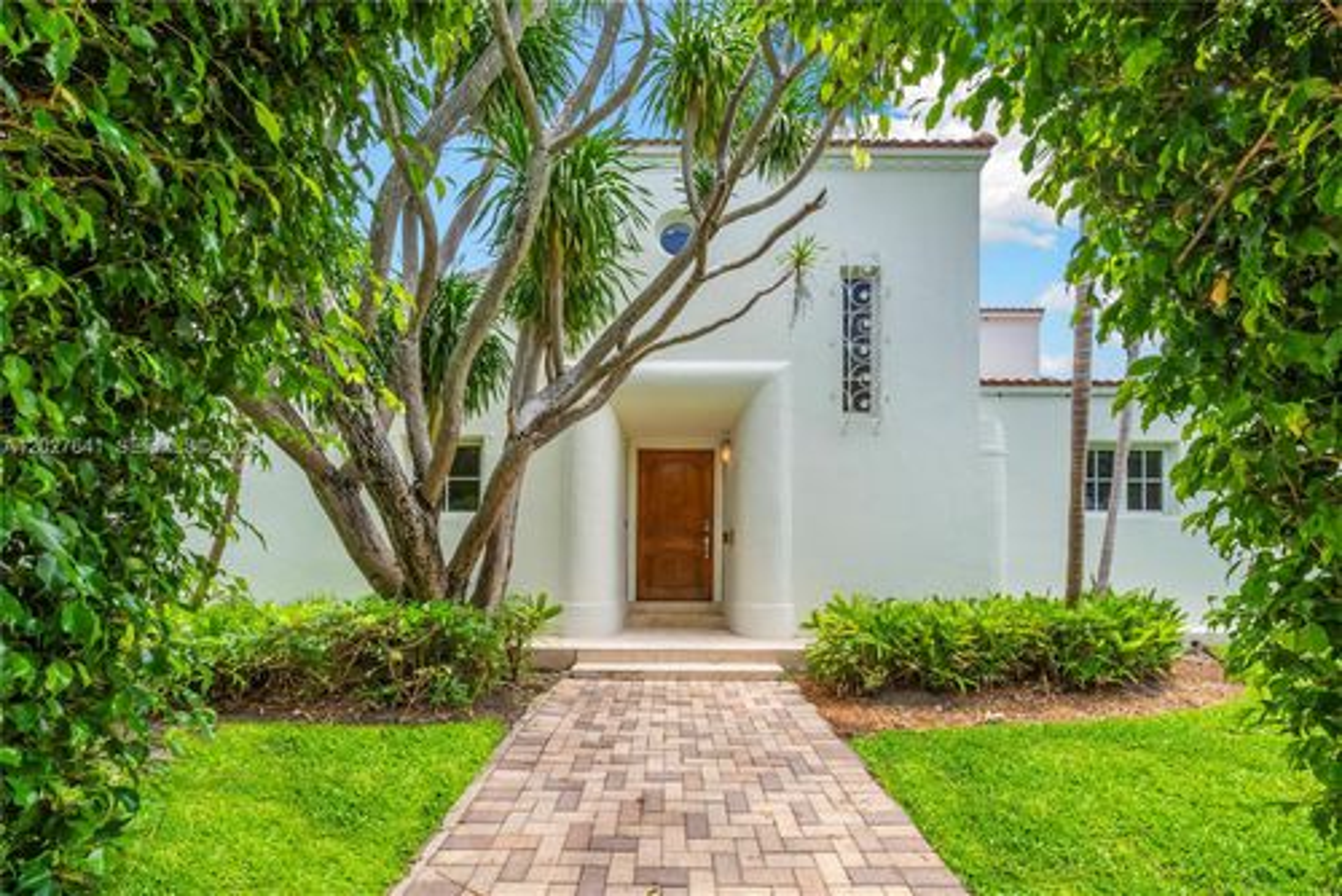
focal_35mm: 12
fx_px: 448
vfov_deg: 90.1
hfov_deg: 112.6
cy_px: 448
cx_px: 671
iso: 125
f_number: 8
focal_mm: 12
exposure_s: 1/160
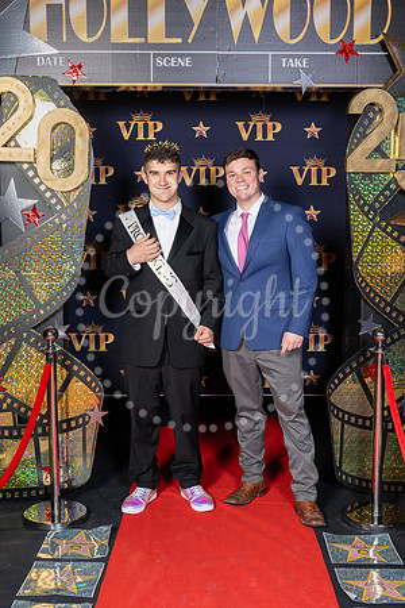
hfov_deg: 29.9
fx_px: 759
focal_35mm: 45
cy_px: 304
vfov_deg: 43.6
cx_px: 202
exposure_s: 1/125
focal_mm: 45
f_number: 8
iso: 400
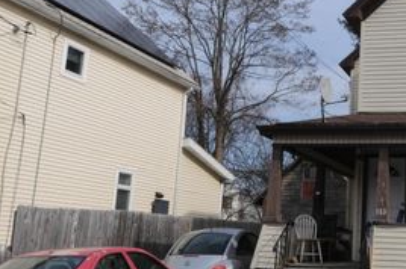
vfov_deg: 24.1
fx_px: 631
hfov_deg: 33.5
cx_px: 376
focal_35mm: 56
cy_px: 112
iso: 200
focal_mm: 20
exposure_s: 1/400
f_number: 10
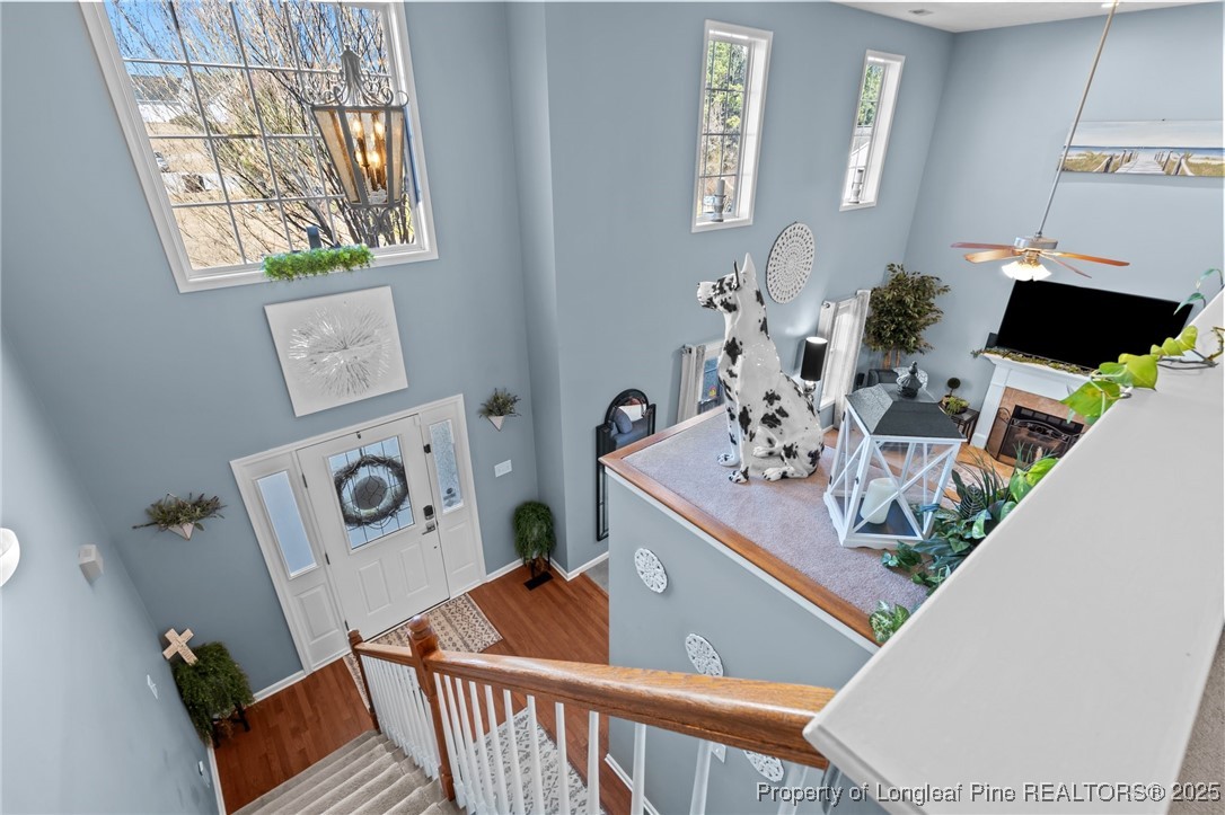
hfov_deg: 96.8
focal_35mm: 16
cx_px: 612
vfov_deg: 73.7
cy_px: 408
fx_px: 544
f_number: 8
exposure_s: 1/2
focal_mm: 16
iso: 400
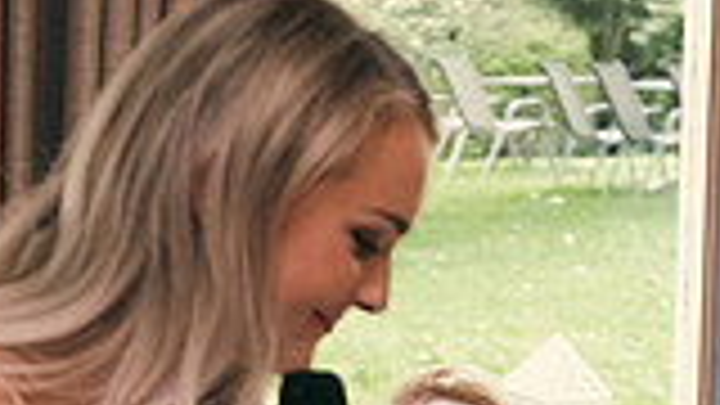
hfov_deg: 14.1
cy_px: 524
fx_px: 2902
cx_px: 446
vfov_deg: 7.9
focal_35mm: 152
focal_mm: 40
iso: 640
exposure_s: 1/160
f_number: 3.5
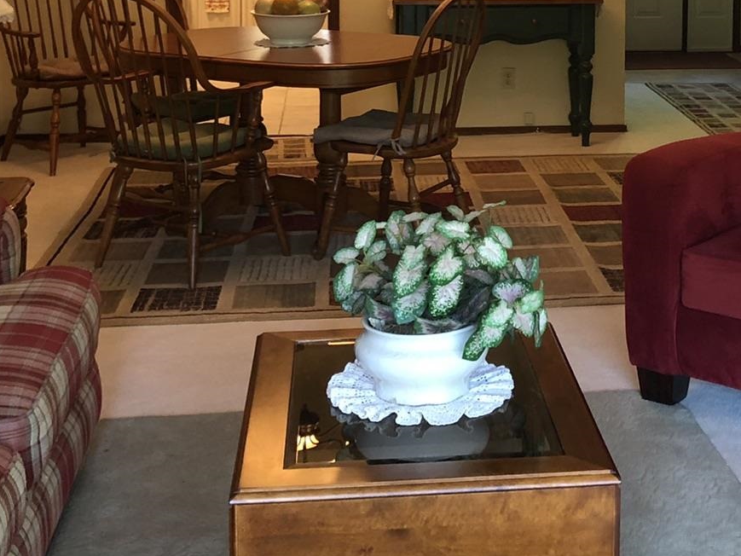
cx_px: 537
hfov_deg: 29.0
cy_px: -35
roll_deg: -0.4
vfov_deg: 21.3
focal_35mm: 66
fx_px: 1413
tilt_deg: -4.6
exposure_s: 1/15
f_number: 1.8
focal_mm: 3.99
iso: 50
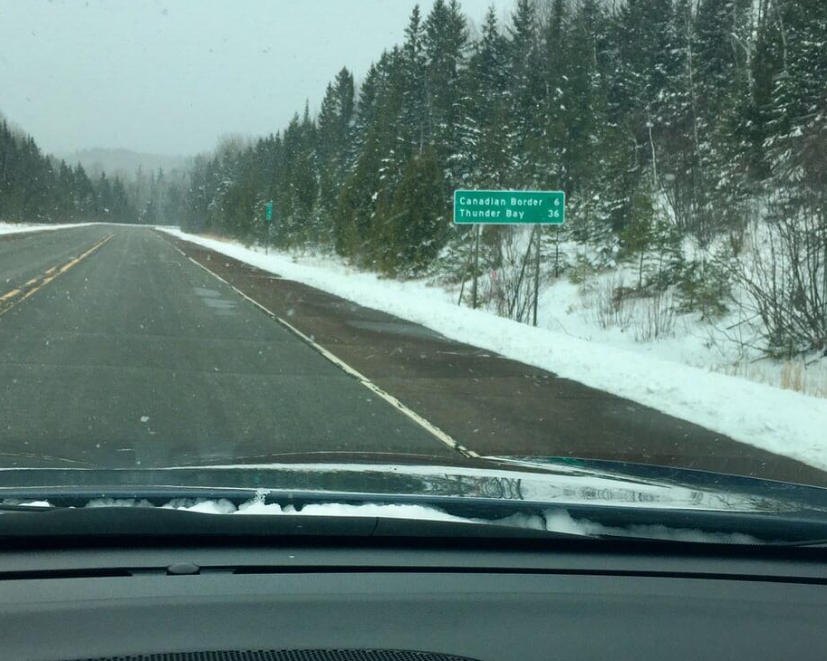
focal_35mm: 31
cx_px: 436
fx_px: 759
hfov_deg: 57.2
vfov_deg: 47.1
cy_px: 333
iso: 25
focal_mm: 4.15
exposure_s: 1/801
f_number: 2.2
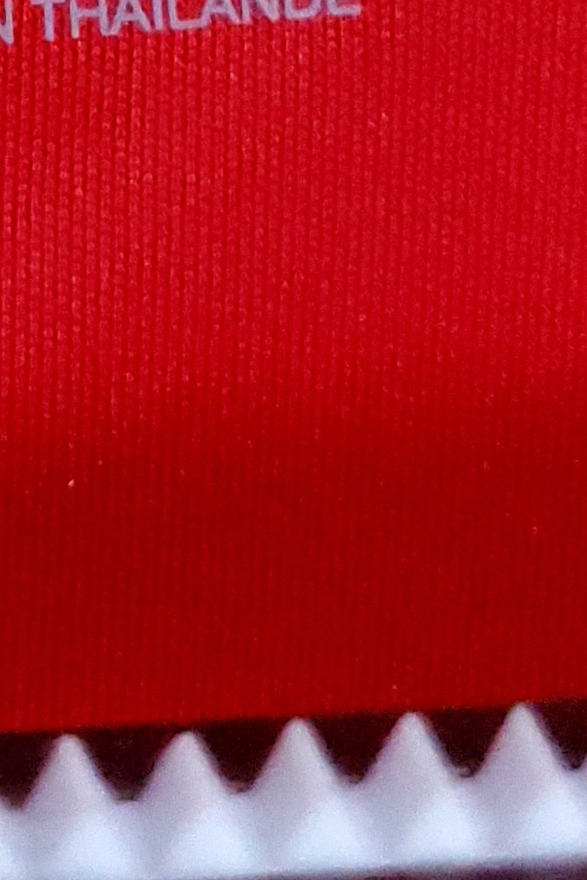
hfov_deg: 12.2
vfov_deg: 16.5
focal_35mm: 109
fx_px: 2665
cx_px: -184
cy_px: -558
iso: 640
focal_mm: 4.3
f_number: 1.5
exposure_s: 1/60
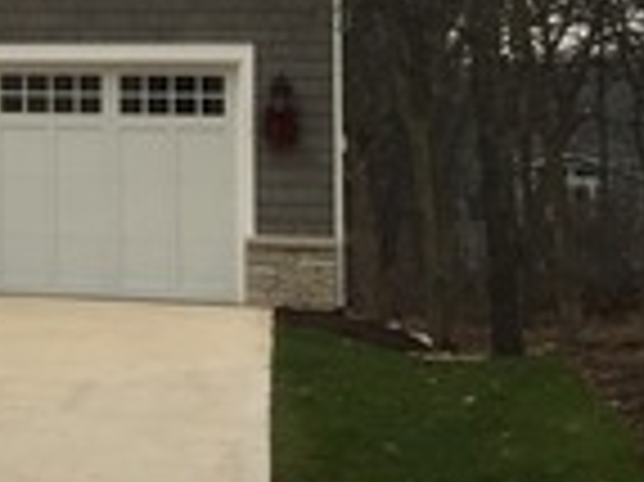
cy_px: 41
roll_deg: -1.0
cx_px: -752
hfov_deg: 12.7
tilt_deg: +4.7
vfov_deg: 11.3
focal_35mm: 130
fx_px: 2417
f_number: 2.2
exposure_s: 1/60
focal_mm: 4.15
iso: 40
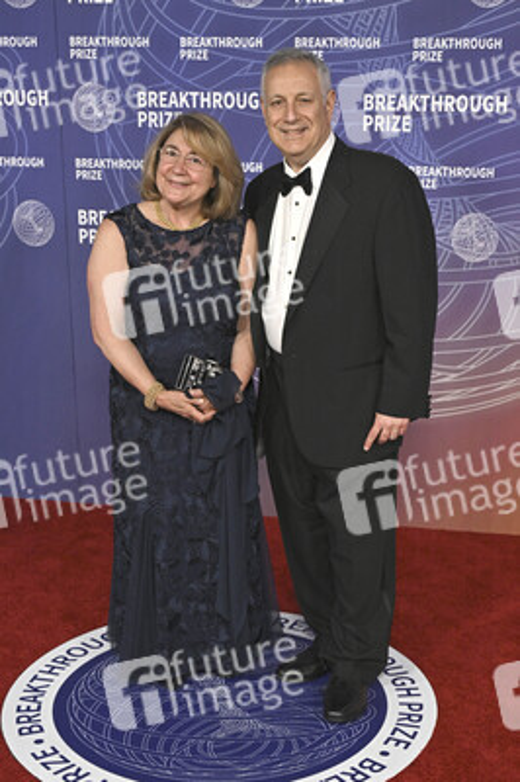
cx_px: 260
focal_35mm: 44
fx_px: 955
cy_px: 391
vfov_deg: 44.5
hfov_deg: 30.5
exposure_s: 1/320
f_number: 4.5
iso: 2000
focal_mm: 44
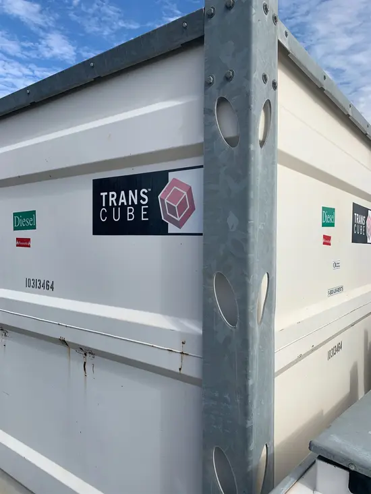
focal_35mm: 26
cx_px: 186
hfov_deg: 53.1
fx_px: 371
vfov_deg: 67.3
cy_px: 247
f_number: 1.8
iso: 25
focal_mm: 4.25
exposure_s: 1/2833
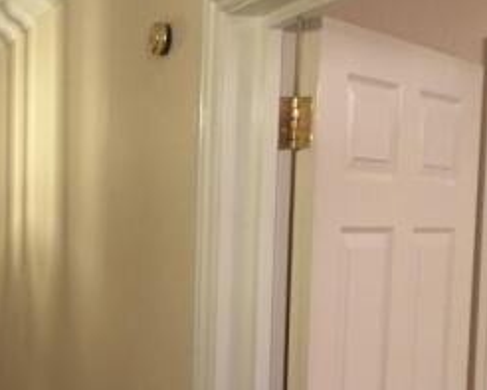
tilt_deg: -5.8
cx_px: -45
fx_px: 966
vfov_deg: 22.4
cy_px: 334
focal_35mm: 67
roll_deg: -0.9
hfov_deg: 26.2
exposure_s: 1/33
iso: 125
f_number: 2.2
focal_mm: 4.15
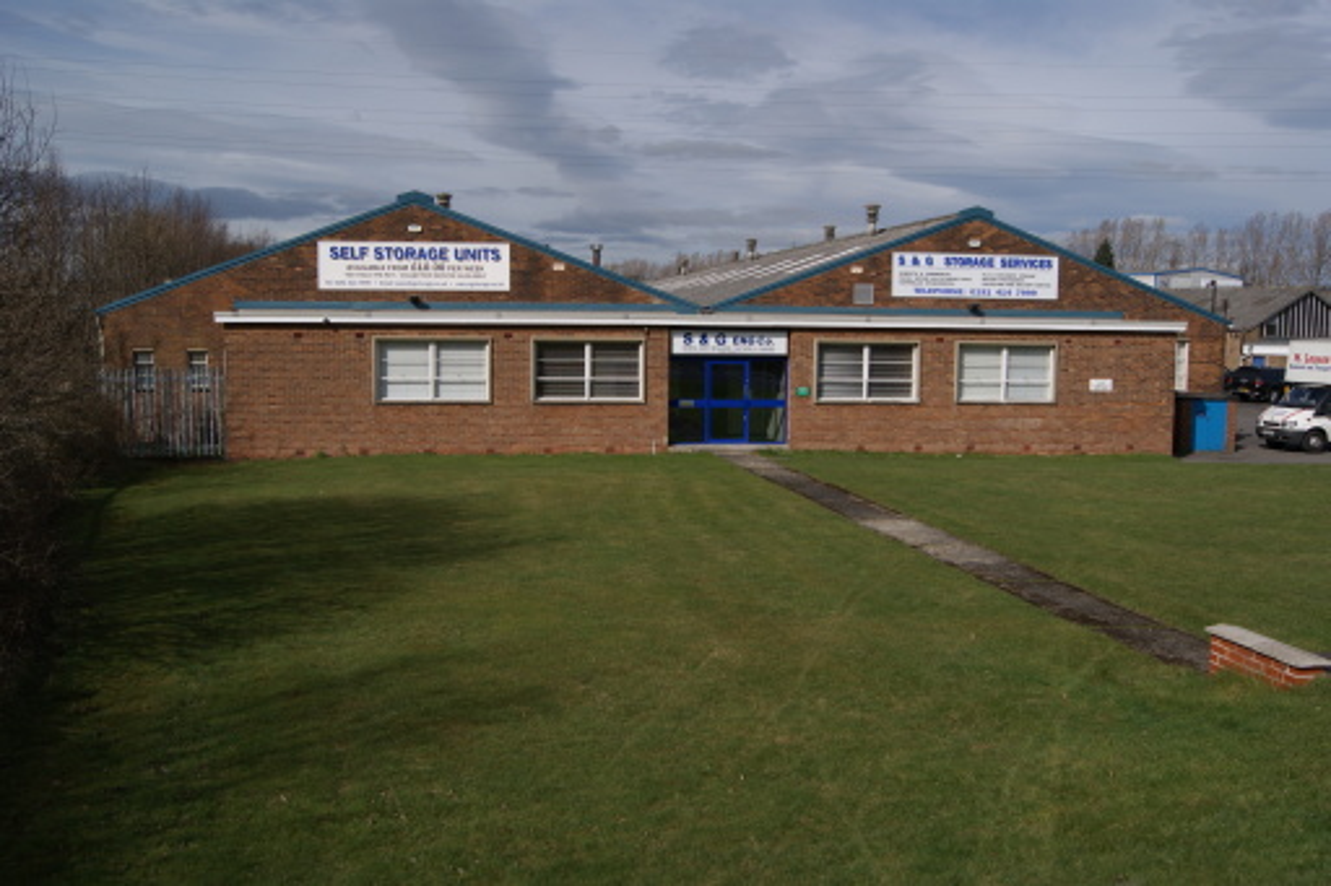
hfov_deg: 57.2
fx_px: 1220
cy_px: 443
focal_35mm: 33
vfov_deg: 39.9
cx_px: 666
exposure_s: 1/1250
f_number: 5
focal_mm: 22
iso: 100
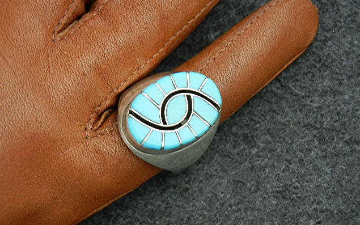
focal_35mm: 109
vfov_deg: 12.0
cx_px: 180
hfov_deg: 19.1
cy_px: 120
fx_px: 1070
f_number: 4.5
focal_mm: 18.3
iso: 200
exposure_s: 1/4
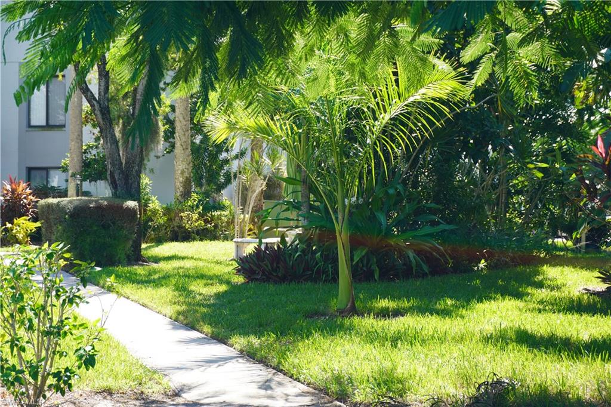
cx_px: 306
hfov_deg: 30.5
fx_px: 1120
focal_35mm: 66
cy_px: 204
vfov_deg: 20.6
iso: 100
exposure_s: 1/80
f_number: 6.3
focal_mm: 44
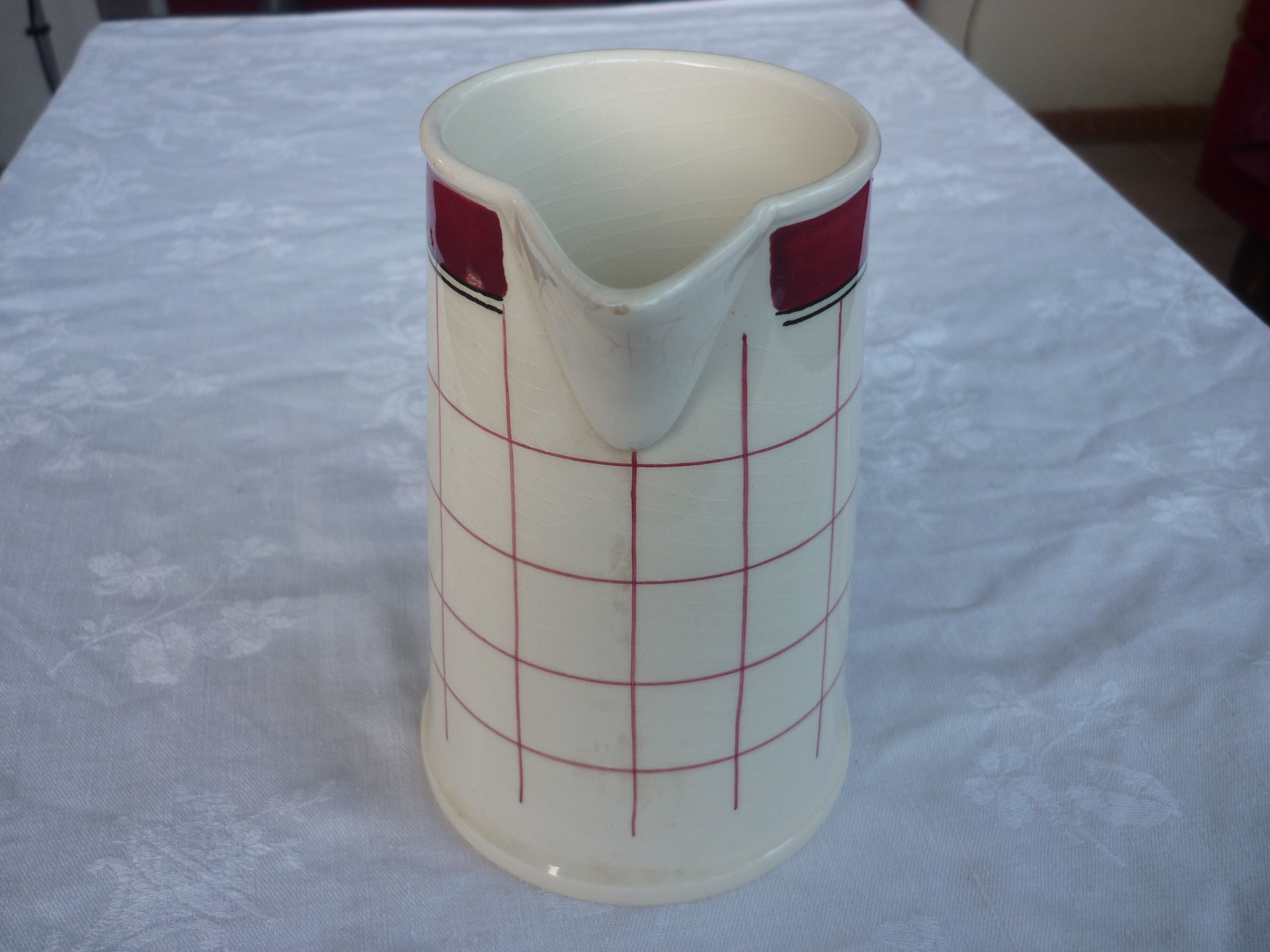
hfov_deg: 55.4
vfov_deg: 42.9
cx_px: 635
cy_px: 476
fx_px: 1211
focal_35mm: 33
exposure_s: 1/30
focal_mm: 5.5
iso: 80
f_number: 2.8
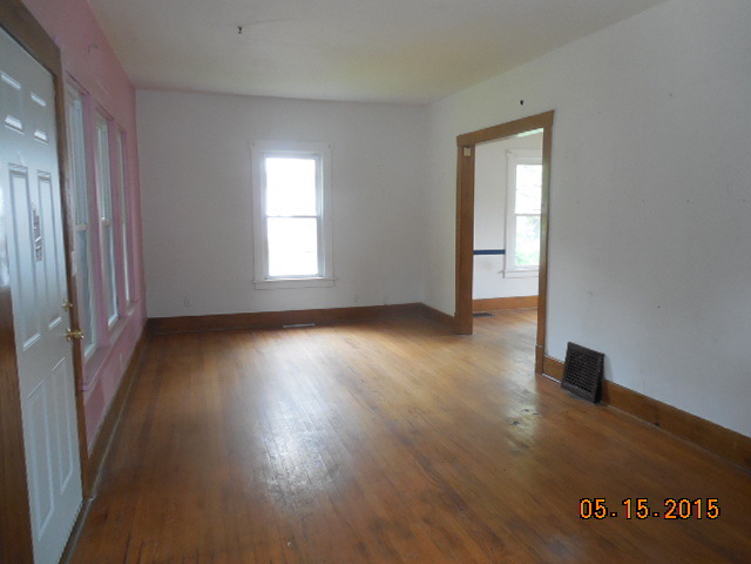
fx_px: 542
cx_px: 376
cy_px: 282
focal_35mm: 25
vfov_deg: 54.9
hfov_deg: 69.4
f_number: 3.3
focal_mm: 4.5
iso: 360
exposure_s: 1/30
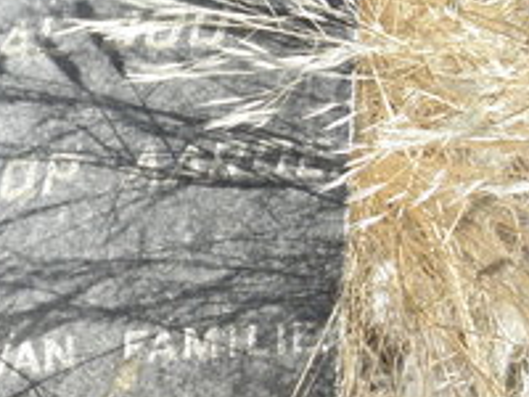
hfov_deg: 16.6
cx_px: -333
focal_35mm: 104
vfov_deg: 14.0
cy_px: -11
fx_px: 1589
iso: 200
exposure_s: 1/500
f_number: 6.3
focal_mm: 4.6
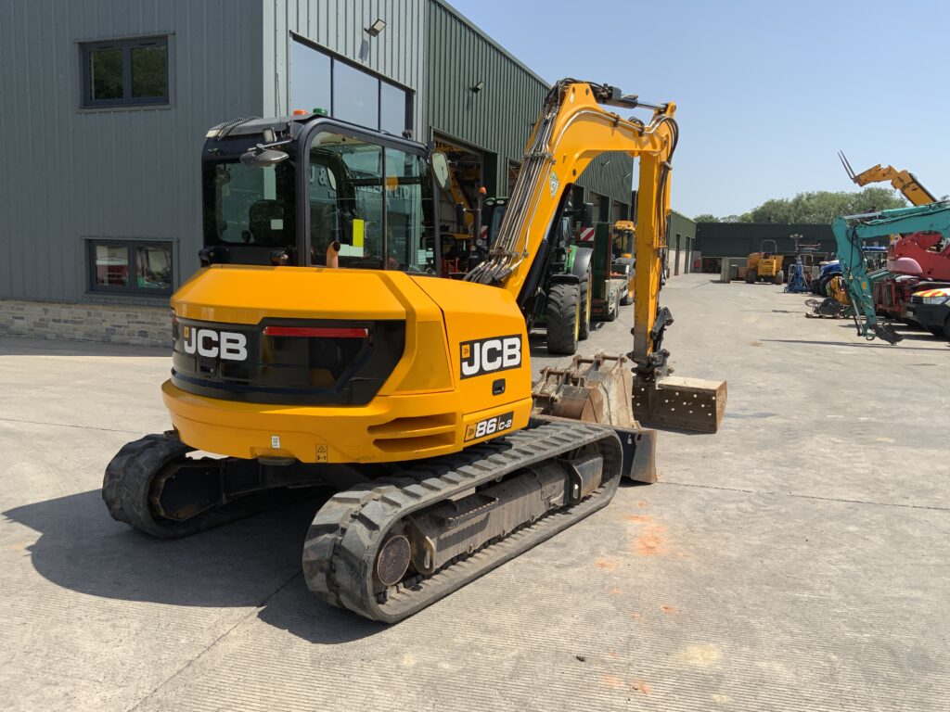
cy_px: 356
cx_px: 475
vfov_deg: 48.2
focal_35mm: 29
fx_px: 796
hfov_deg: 61.7
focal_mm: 3
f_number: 1.8
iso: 16
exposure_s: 1/1786
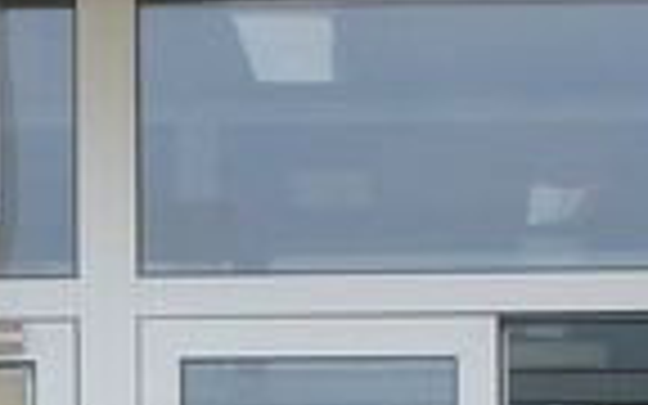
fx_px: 3073
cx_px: -50
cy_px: 513
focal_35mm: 174
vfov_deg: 7.5
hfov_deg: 11.9
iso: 80
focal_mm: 6.1
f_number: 2.8
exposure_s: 1/125
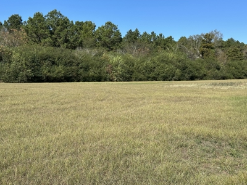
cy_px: 92
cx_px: 124
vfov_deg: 30.3
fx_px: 343
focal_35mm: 48
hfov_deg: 39.7
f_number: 1.78
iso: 64
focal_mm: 6.86
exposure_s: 1/3367
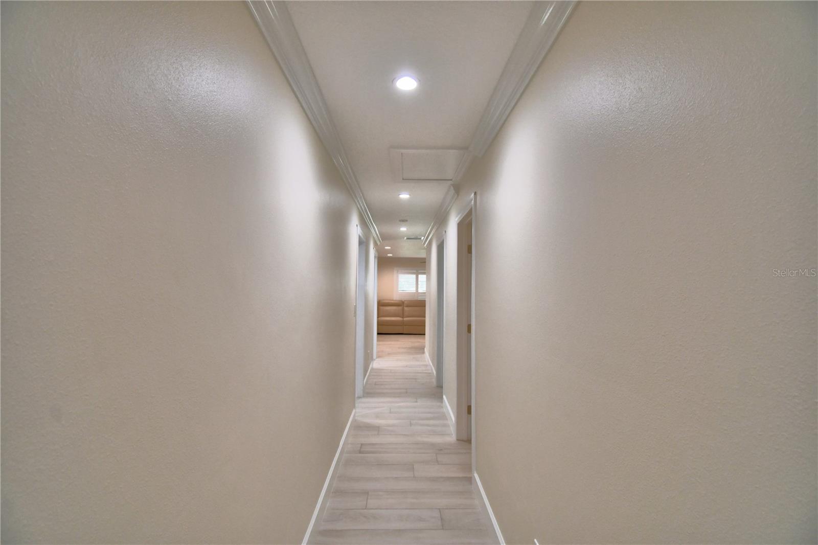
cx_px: 409
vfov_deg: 77.3
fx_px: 341
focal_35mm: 15
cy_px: 272
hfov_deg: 100.4
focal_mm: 10
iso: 400
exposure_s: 1/80
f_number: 4.5
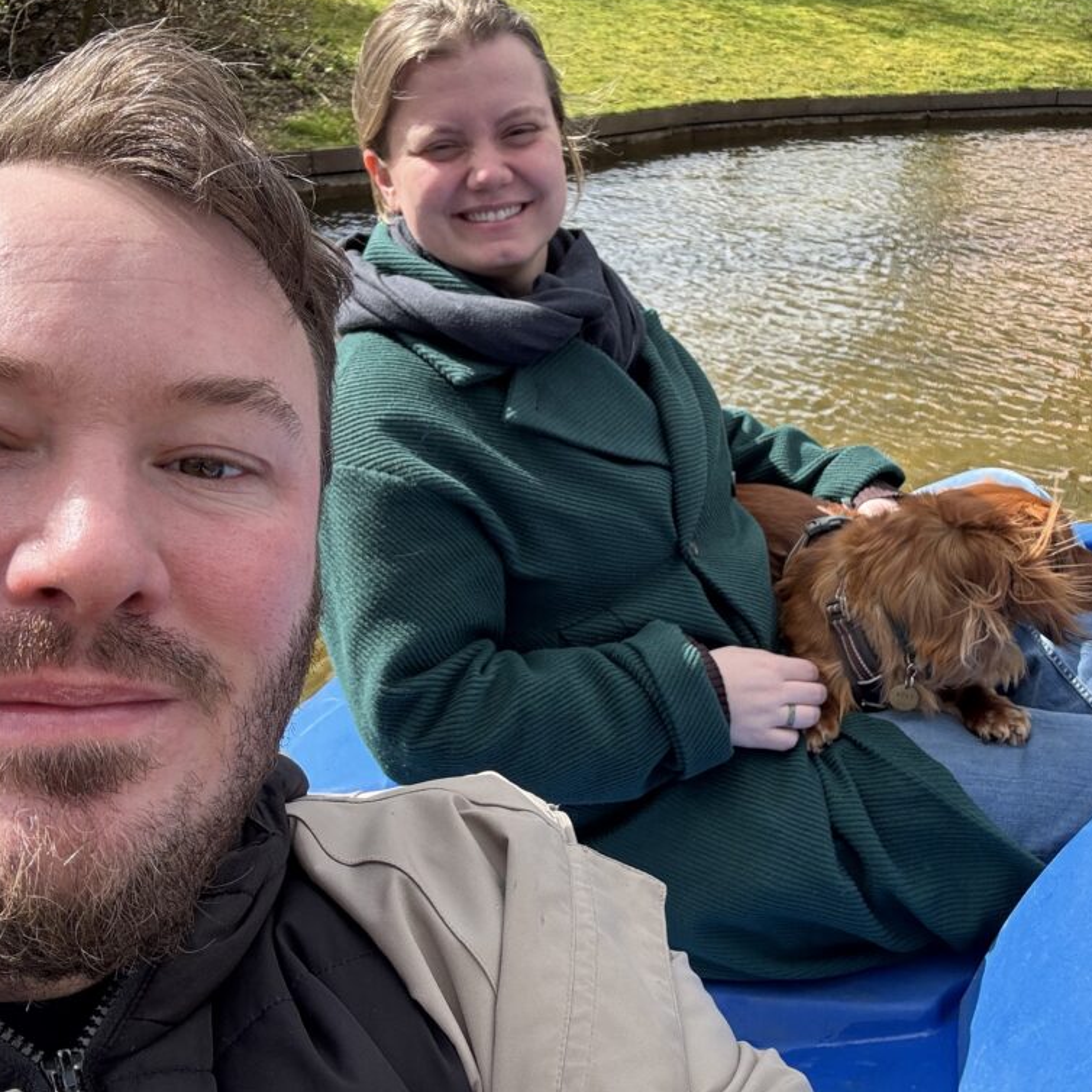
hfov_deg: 46.0
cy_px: 469
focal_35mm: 36
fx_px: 1285
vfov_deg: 45.9
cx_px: 545
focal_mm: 2.69
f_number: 1.9
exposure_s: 1/552
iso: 25
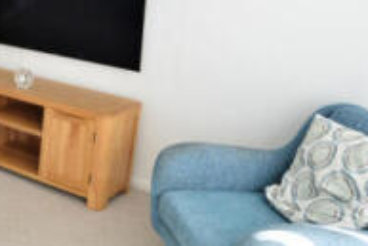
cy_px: 110
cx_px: -23
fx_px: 522
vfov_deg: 26.5
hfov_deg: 34.3
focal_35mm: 51
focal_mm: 10
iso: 400
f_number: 8
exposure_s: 1/80
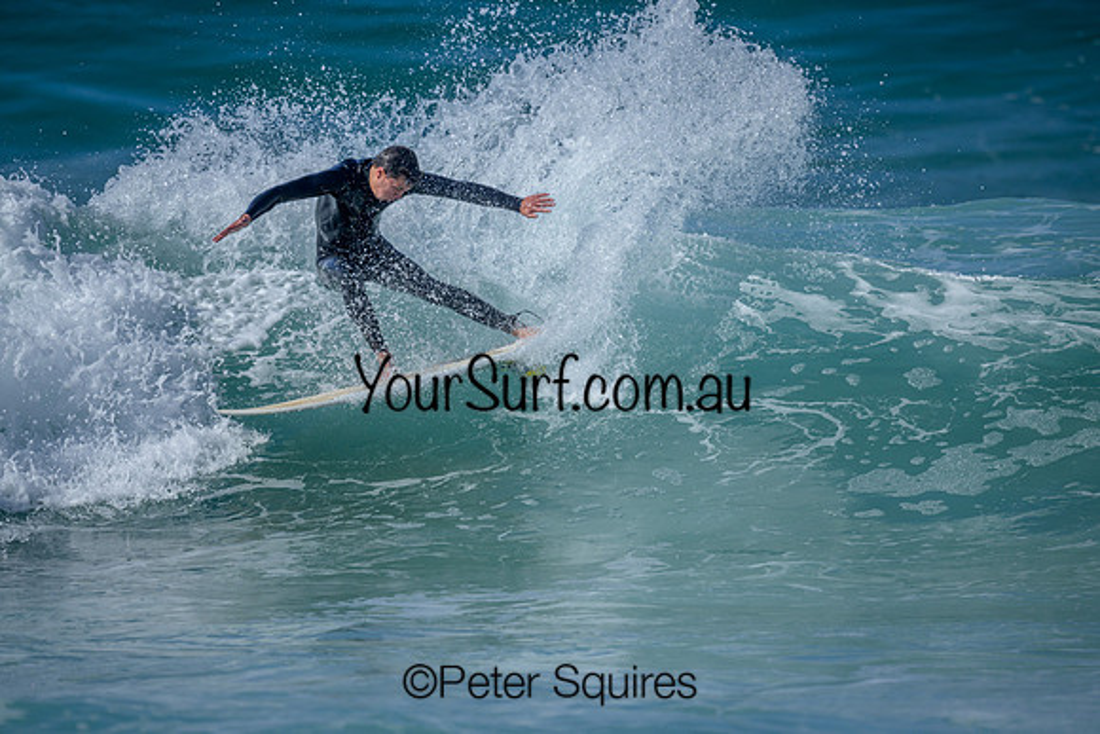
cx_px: 550
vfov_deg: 1.7
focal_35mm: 800
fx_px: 24449
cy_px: 367
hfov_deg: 2.6
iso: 220
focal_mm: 800
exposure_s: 1/2500
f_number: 6.3
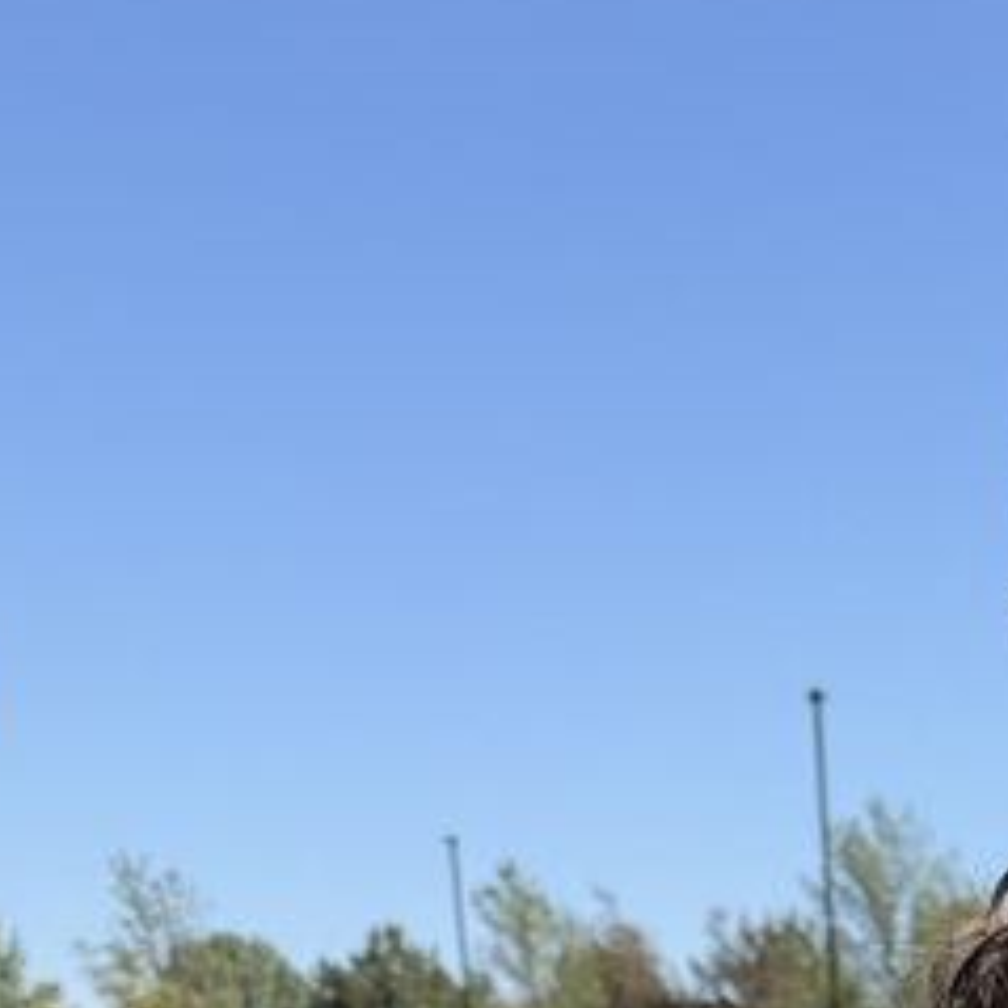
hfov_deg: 17.2
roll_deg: +0.0
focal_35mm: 91
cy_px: 1894
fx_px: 2998
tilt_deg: -12.8
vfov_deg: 15.8
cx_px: 1510
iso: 80
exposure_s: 1/2801
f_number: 1.78
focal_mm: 6.76
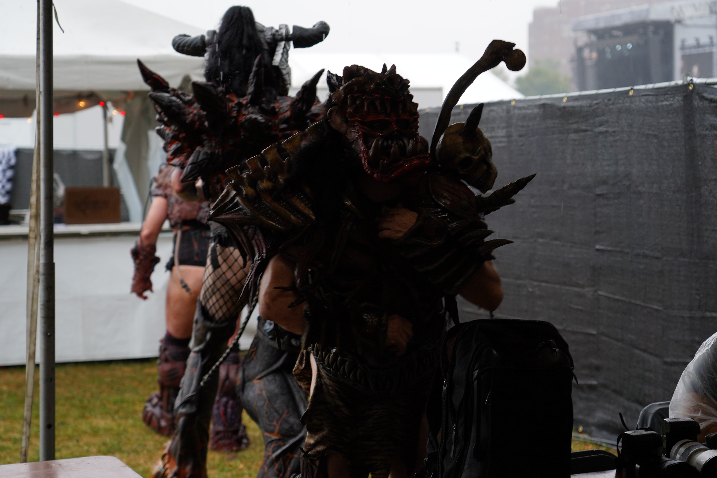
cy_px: 237
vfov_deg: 17.7
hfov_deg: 26.3
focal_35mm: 77
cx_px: 358
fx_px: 1533
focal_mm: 71
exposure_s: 1/80
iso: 100
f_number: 4
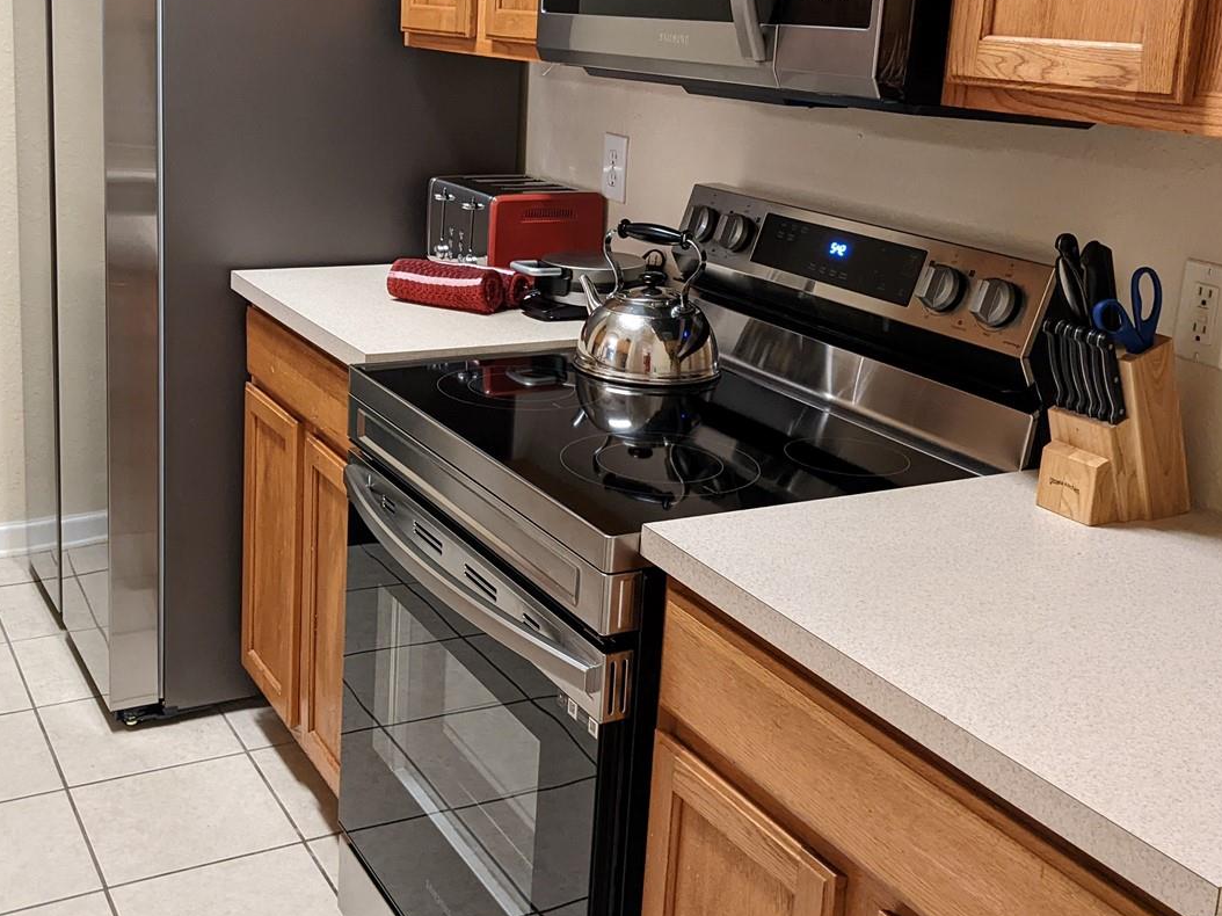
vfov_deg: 34.8
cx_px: 514
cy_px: 307
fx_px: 1447
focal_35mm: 41
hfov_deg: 45.6
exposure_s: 1/30
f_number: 1.73
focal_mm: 4.38
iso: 279
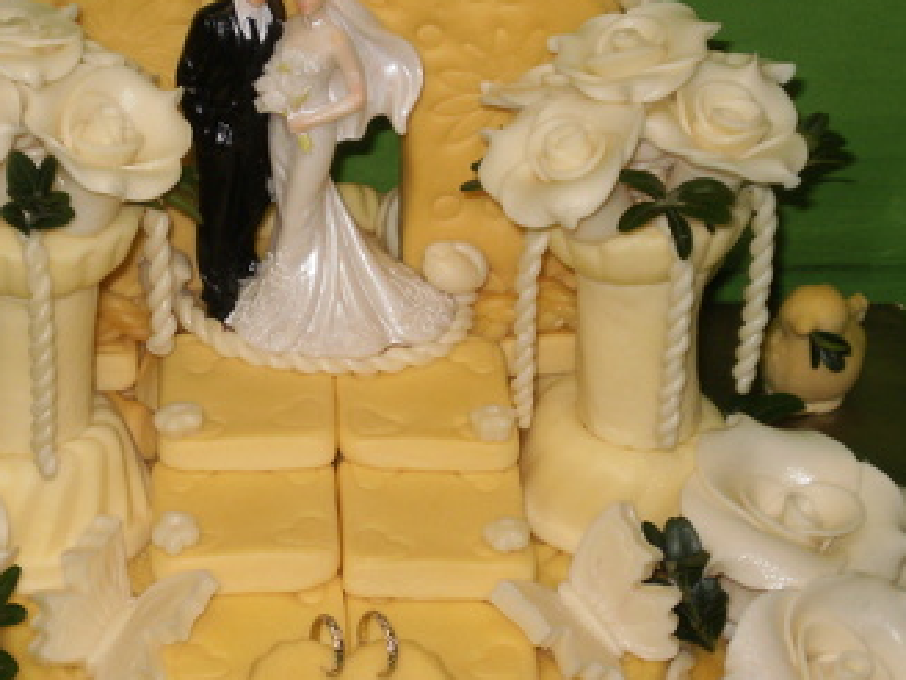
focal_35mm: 121
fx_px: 3167
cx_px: 315
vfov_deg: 12.2
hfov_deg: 16.3
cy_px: 357
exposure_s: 1/40
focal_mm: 10.3
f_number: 4.2
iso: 100
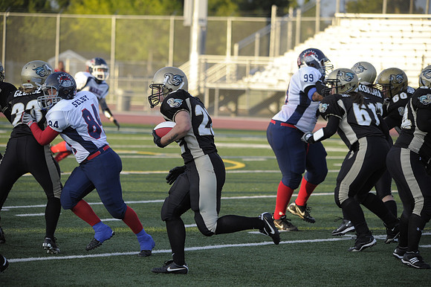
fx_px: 2752
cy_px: 144
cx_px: 216
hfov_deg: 9.0
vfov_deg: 6.0
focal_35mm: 230
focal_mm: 230
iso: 1600
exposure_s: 1/1000
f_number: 5.6
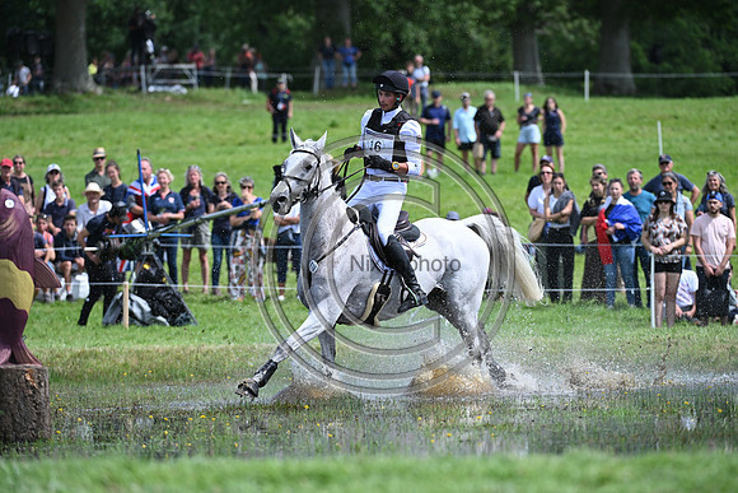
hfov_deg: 7.9
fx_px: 5331
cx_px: 369
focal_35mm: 260
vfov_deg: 5.3
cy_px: 246
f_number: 5
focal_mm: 260
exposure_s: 1/1600
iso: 400
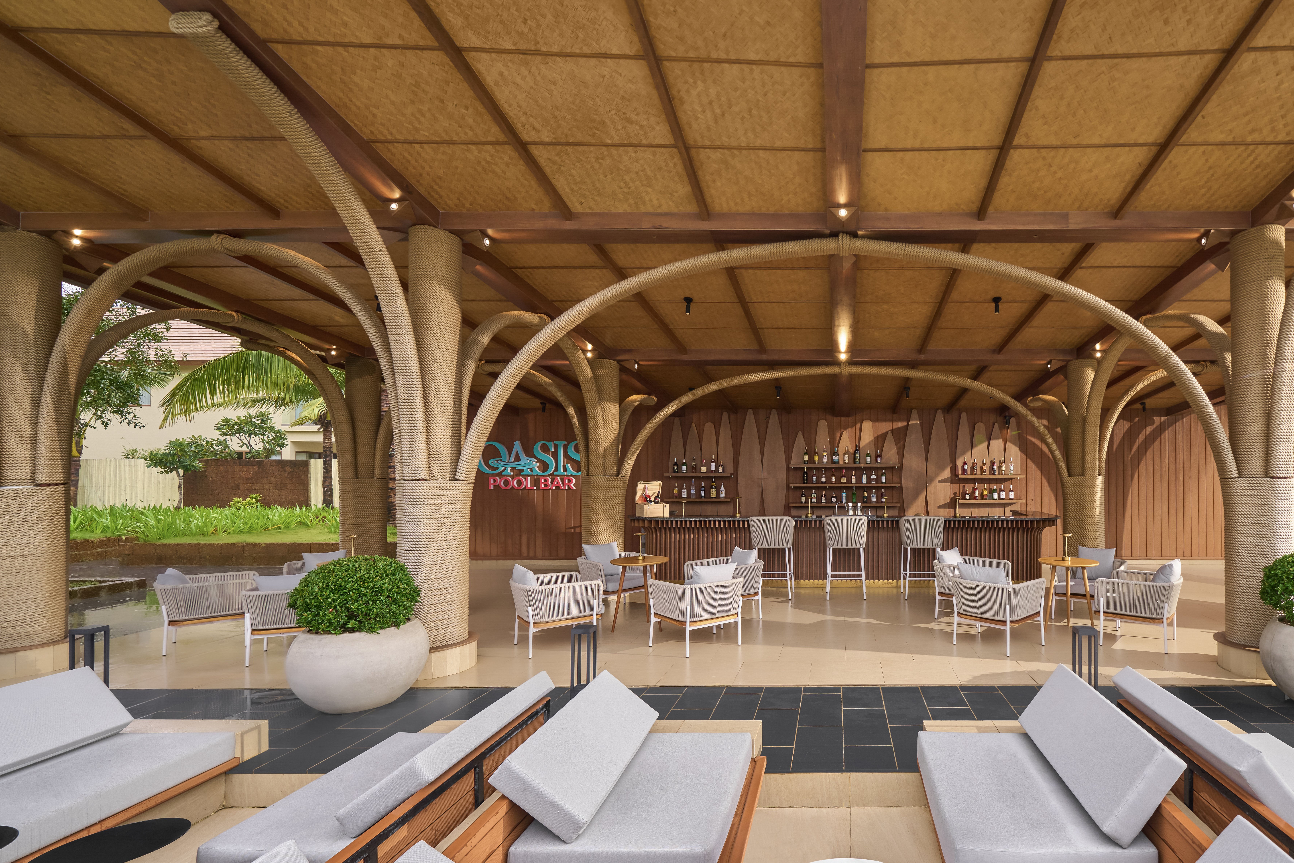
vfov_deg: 73.5
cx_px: 791
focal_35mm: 16
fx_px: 575
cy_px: 481
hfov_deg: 95.2
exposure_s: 1/160
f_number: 5.6
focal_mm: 12
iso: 400
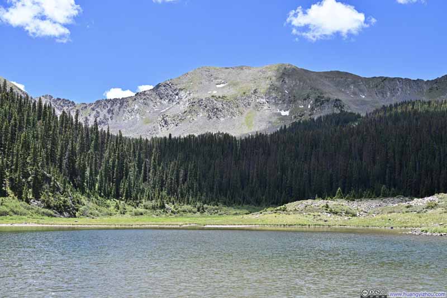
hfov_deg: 48.5
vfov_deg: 33.4
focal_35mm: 40
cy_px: 149
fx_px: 497
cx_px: 224
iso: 64
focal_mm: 40
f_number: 5.6
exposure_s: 1/250
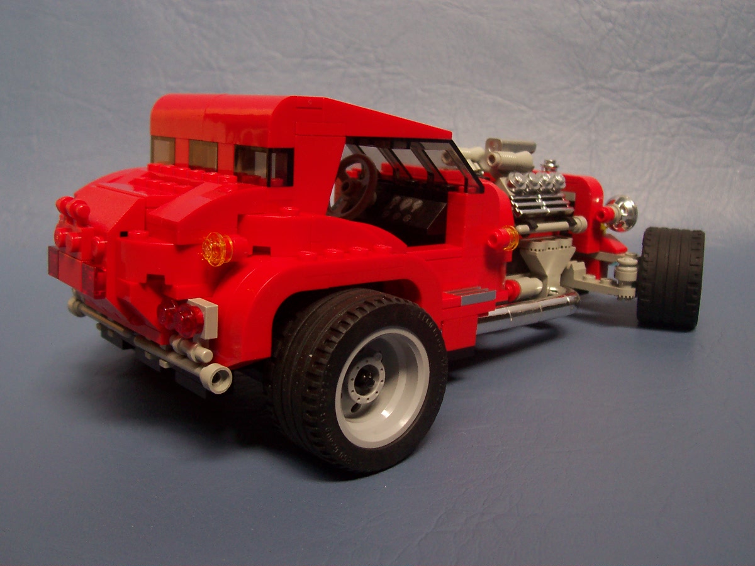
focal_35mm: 37
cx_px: 378
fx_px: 807
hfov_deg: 50.1
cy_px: 283
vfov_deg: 38.7
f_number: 2.8
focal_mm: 5.6
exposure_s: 1/180
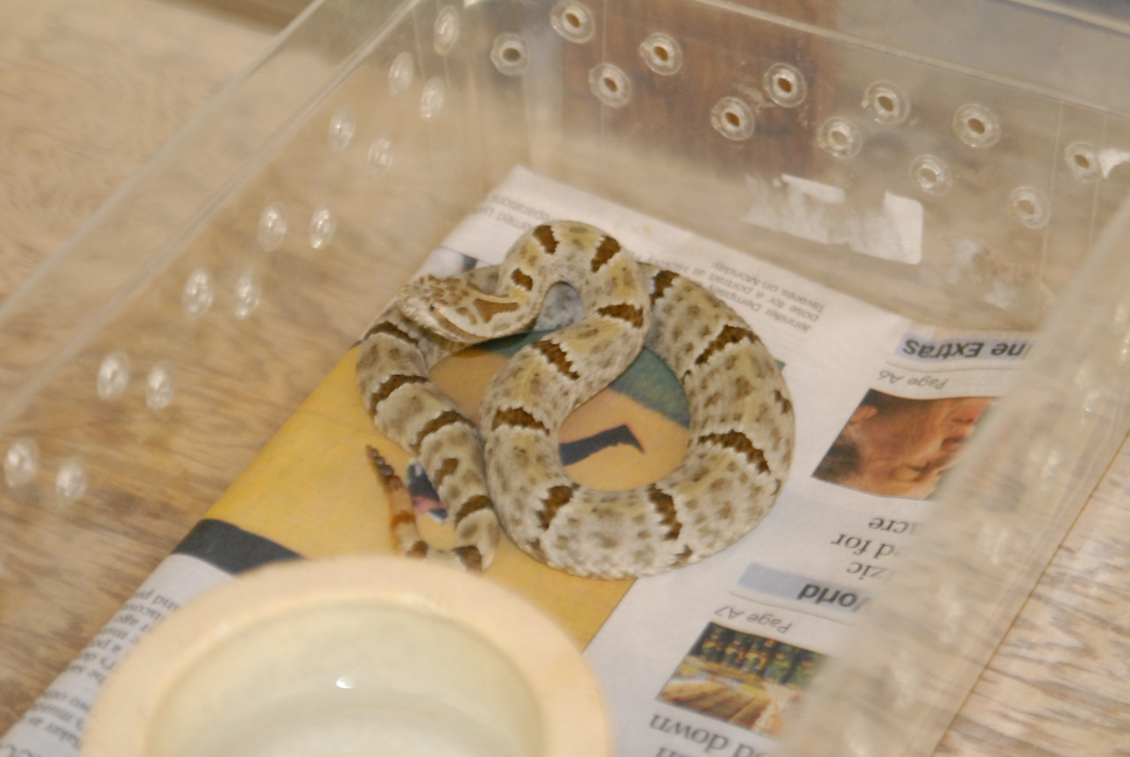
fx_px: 3536
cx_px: 565
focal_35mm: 112
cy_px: 378
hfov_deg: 18.2
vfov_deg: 12.2
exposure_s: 1/50
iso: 1100
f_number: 2.8
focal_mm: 75
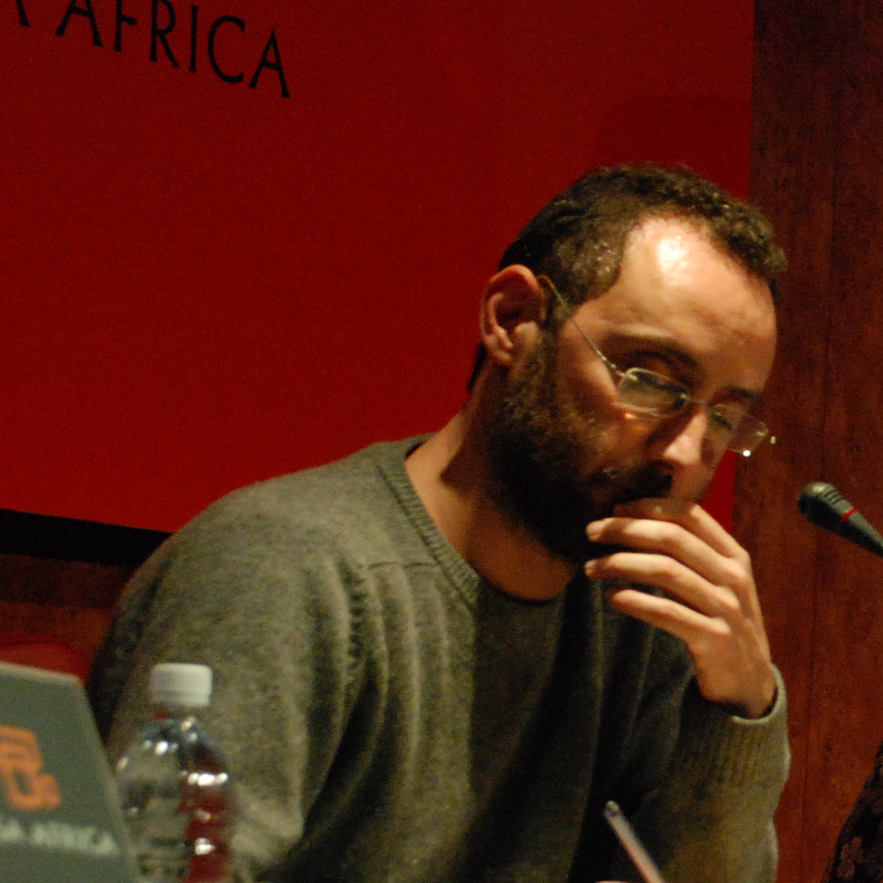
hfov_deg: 9.7
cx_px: 1161
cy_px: 613
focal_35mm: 176
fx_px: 5079
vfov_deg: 9.9
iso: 1250
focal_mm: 48
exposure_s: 1/40
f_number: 4.8
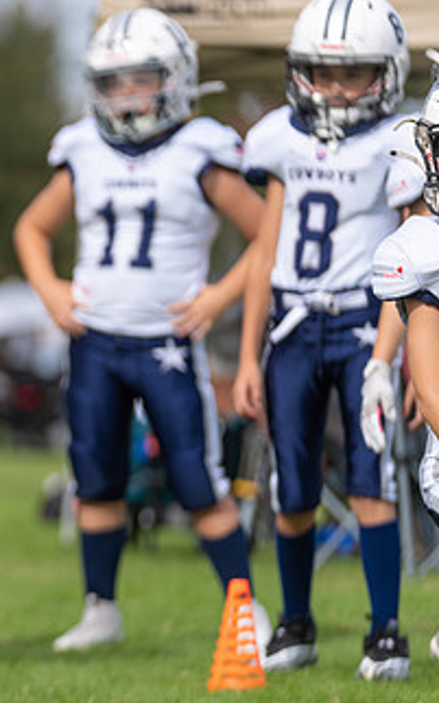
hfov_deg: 3.9
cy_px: 374
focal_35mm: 338
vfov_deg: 6.2
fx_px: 6476
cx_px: -280
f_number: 2.8
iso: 100
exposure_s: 1/1600
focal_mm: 151
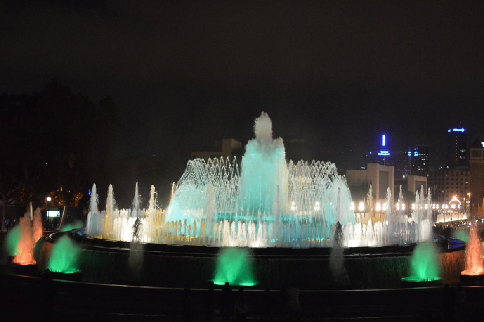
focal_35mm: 50
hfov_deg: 39.4
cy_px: 137
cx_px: 297
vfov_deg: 26.9
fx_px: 672
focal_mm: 26
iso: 3600
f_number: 4.2
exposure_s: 1/40
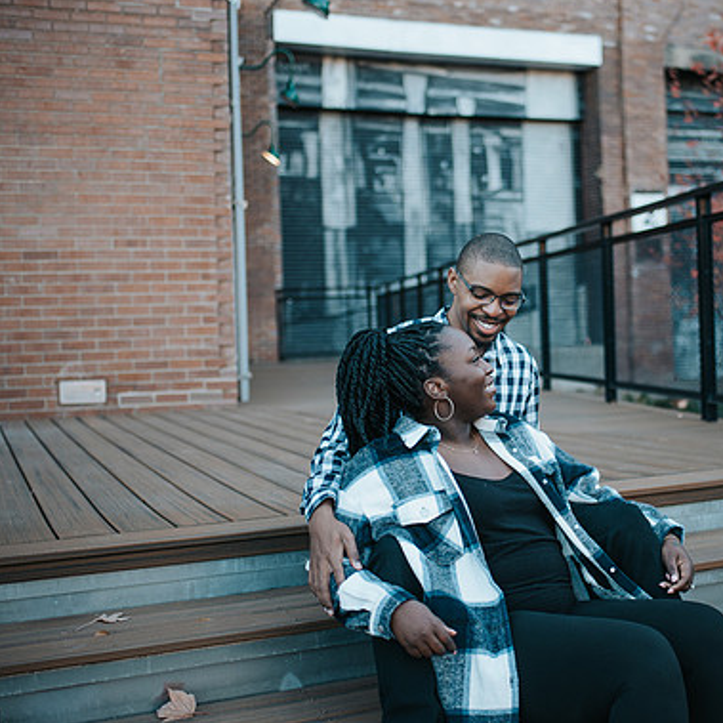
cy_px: 360
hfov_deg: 35.1
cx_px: 473
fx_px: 1134
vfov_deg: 35.4
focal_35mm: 48
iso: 360
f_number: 1.8
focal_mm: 35
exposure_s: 1/640
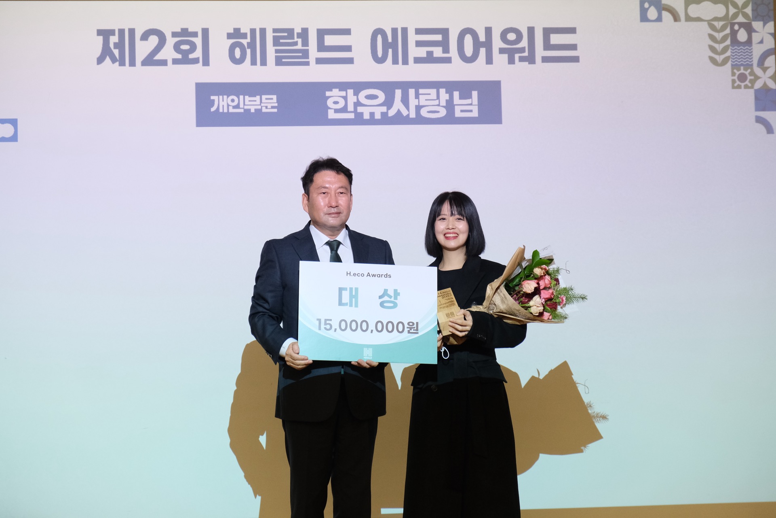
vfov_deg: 16.5
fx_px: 1789
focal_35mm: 83
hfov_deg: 24.5
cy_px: 259
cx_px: 388
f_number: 4
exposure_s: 1/160
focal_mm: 55
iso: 2000
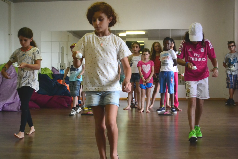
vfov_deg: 29.9
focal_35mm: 45
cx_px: 119
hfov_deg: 43.6
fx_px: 298
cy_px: 80
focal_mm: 30
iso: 3200
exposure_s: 1/200
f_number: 4.5
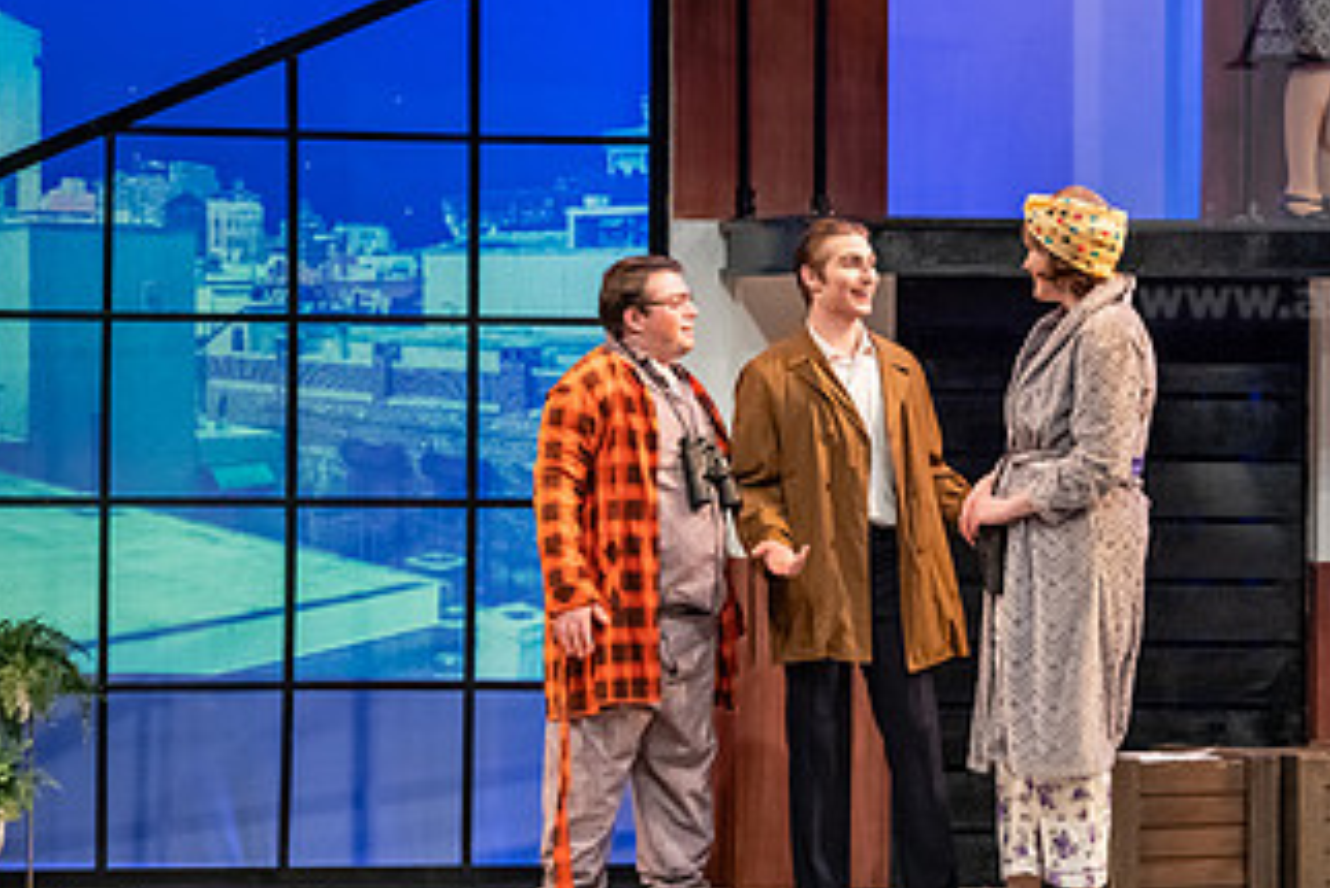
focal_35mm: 202
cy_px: 386
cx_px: 950
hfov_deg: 10.2
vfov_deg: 6.8
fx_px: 7466
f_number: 3.2
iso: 4000
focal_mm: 112
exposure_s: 1/200
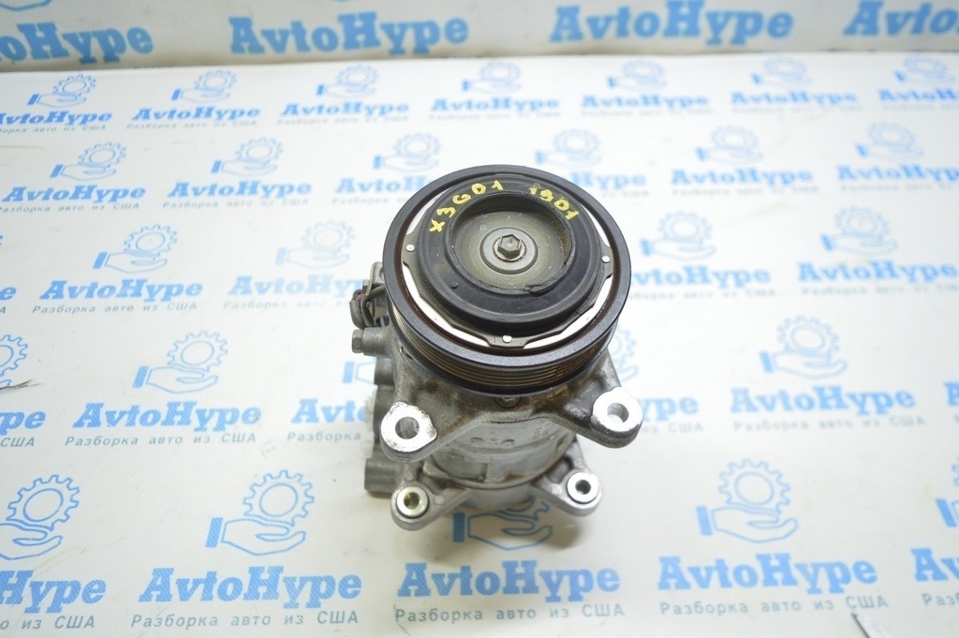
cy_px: 319
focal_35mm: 30
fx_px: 799
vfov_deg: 43.5
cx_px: 480
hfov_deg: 62.0
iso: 400
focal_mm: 20
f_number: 3.8
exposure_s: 1/40
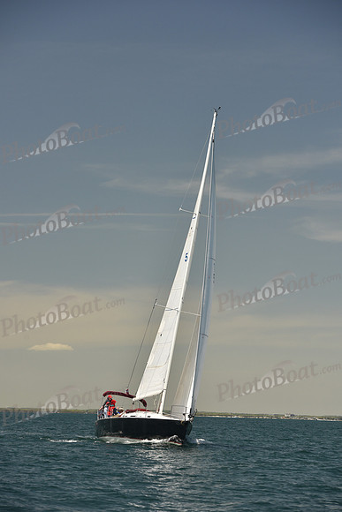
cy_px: 256
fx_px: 1737
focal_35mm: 122
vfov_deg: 16.8
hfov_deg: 11.2
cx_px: 171
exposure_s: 1/800
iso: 250
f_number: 6.3
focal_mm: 122
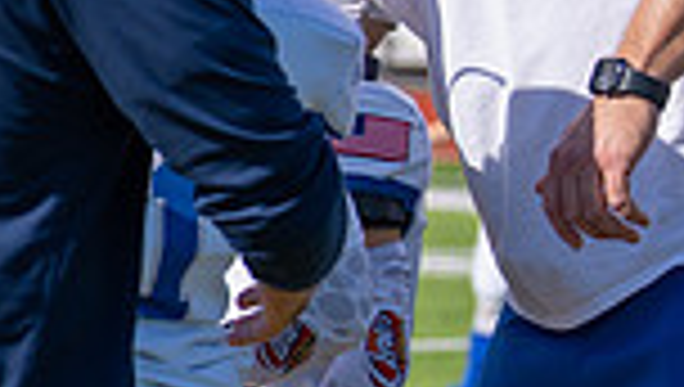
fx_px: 6647
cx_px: -779
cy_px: 499
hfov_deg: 5.7
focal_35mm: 366
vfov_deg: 3.3
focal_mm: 70
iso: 100
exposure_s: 1/1250
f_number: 3.5
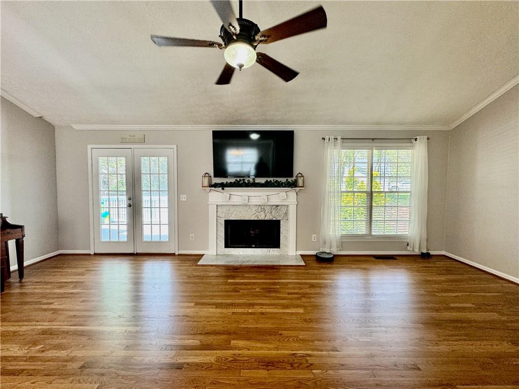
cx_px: 260
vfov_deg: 85.7
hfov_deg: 102.1
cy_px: 194
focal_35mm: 14
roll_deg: -0.6
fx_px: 210
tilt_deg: -3.7
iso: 125
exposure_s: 1/120
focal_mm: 2.22
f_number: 2.2
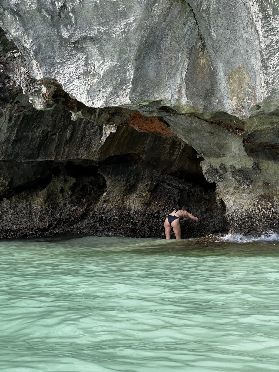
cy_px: 186
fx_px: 827
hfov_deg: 19.1
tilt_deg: +4.7
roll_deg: -1.5
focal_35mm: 77
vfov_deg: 25.3
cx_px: 140
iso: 32
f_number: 2.8
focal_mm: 9
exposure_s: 1/99
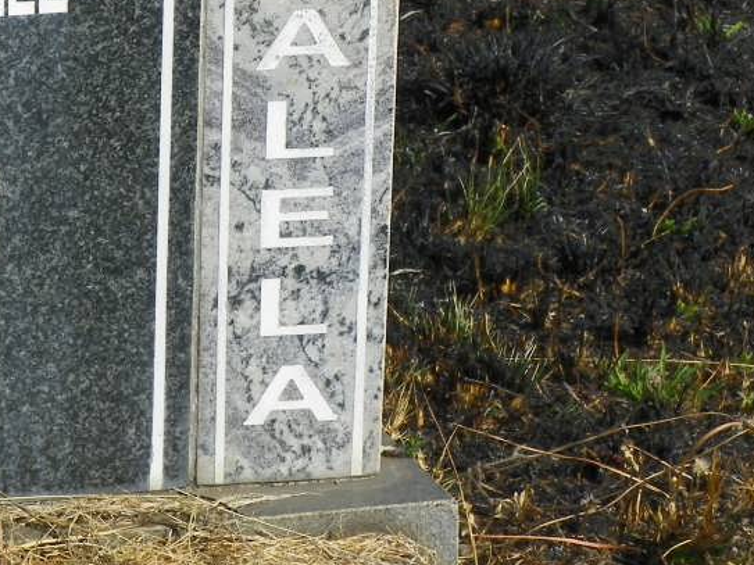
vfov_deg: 5.9
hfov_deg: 7.8
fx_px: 5488
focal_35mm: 252
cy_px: 82
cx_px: 19
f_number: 5.6
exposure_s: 1/250
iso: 64
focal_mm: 20.2
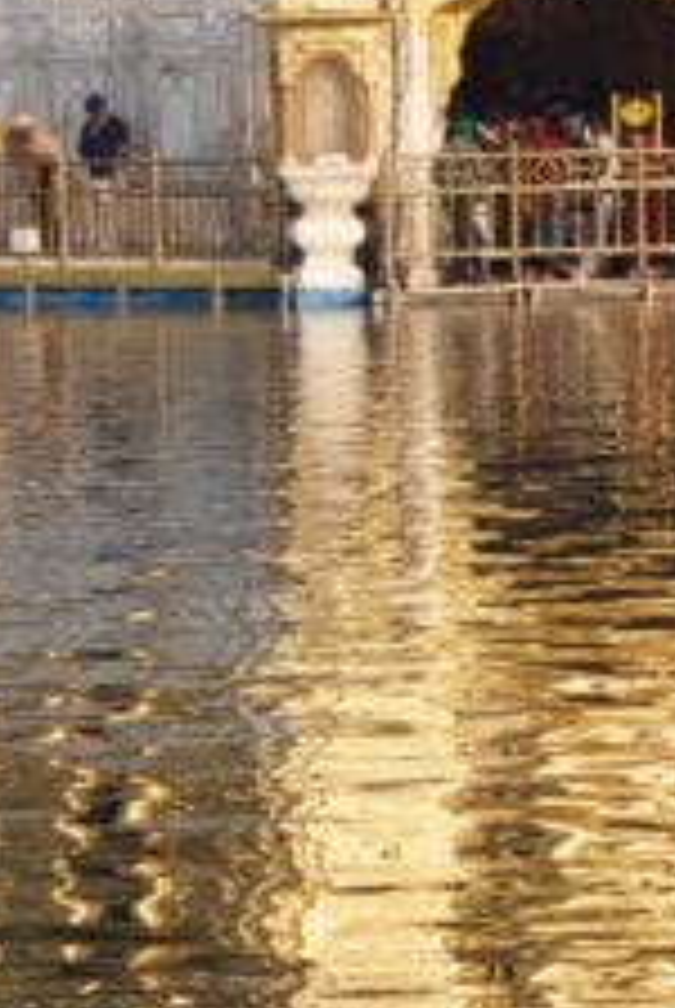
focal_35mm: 260
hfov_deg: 5.3
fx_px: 7289
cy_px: 796
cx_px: 542
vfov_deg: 7.9
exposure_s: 1/200
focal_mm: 38
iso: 200
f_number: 7.1
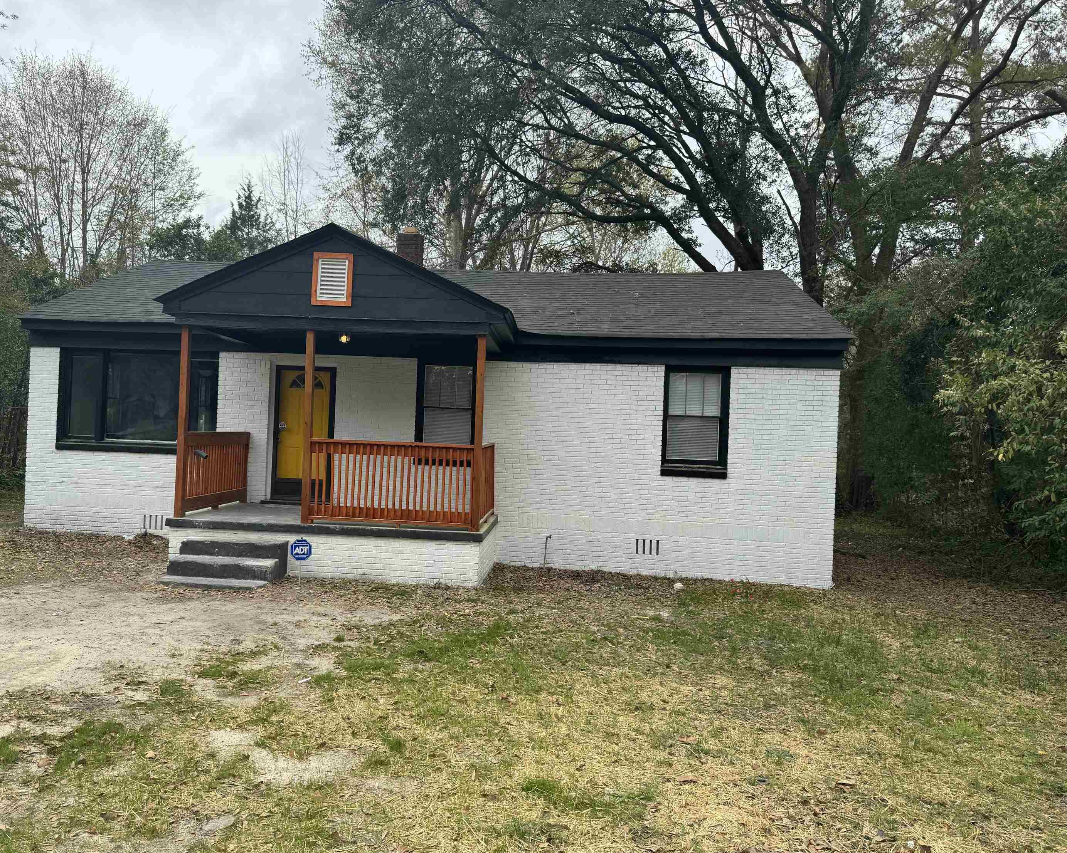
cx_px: 481
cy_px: 418
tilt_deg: +0.2
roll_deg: -2.5
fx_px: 821
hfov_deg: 65.9
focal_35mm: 26
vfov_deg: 54.9
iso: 80
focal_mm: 6.86
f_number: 1.78
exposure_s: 1/1637
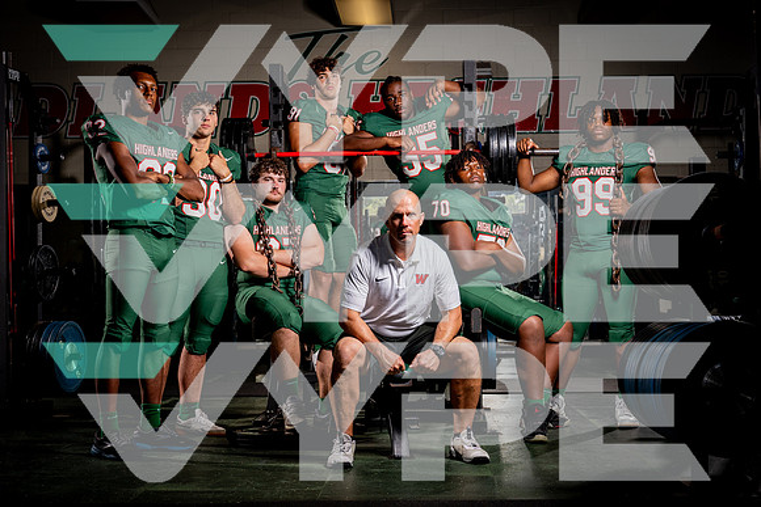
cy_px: 254
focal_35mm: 53
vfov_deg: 25.6
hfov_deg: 37.6
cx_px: 380
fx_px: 1117
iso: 400
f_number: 5.6
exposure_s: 1/250
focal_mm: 51
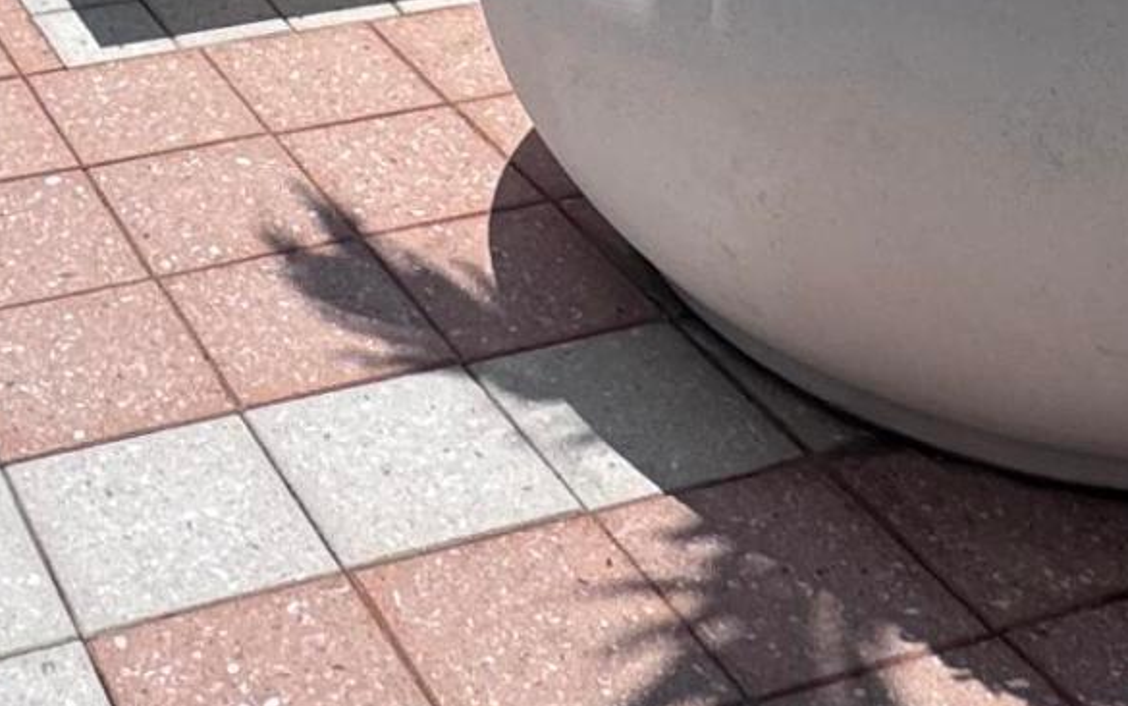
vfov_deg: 12.3
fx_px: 2245
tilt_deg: +5.5
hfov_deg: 27.2
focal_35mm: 73
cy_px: -1179
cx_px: 104
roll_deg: +0.7
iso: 50
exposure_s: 1/3906
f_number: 2.2
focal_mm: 2.22
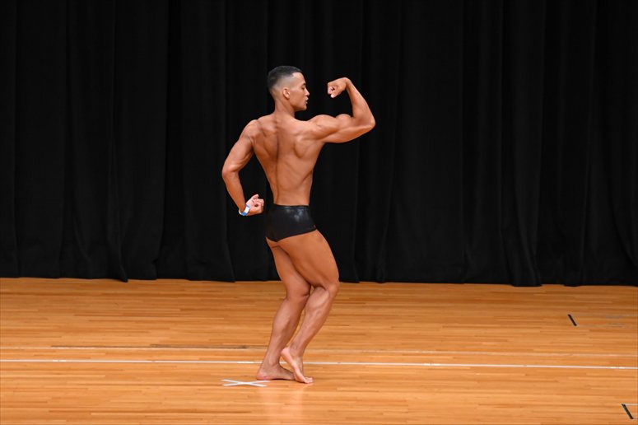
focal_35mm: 240
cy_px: 212
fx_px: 4251
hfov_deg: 8.6
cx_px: 319
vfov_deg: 5.7
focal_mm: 160
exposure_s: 1/400
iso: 3200
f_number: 5.6
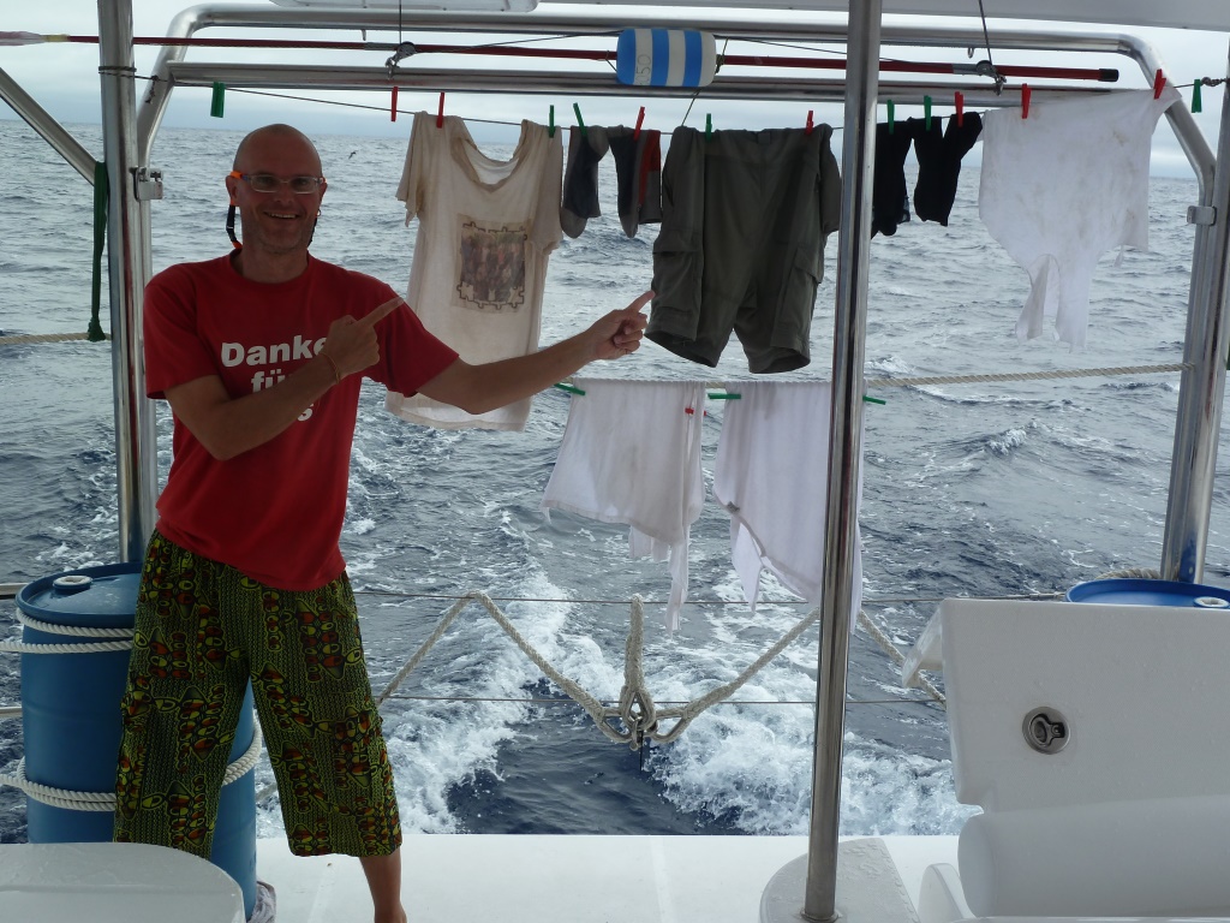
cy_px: 462
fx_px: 1492
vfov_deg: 34.3
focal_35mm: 42
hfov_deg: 44.8
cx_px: 615
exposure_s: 1/400
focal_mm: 6.9
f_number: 4.5
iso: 80
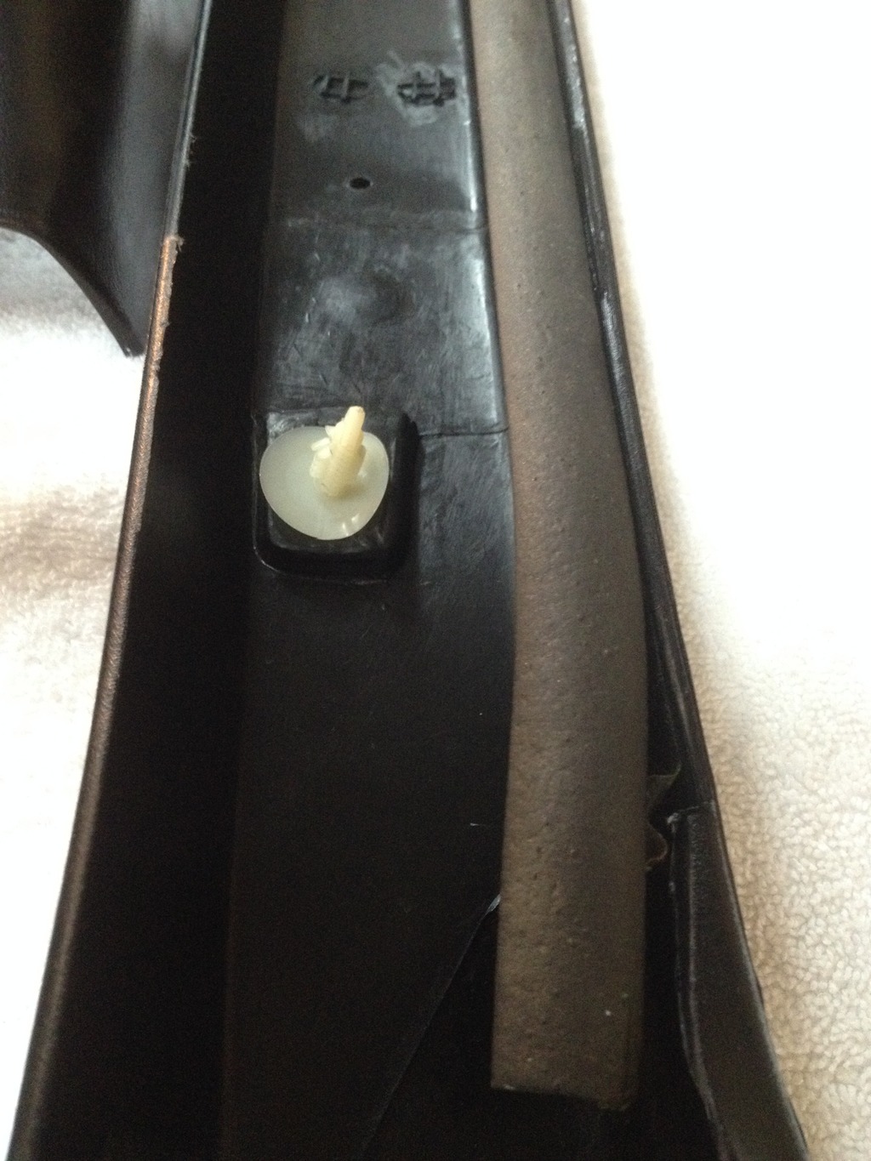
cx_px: 436
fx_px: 1174
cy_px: 580
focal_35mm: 35
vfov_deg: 52.6
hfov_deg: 40.7
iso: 400
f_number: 2.4
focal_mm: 4.28
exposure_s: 1/17
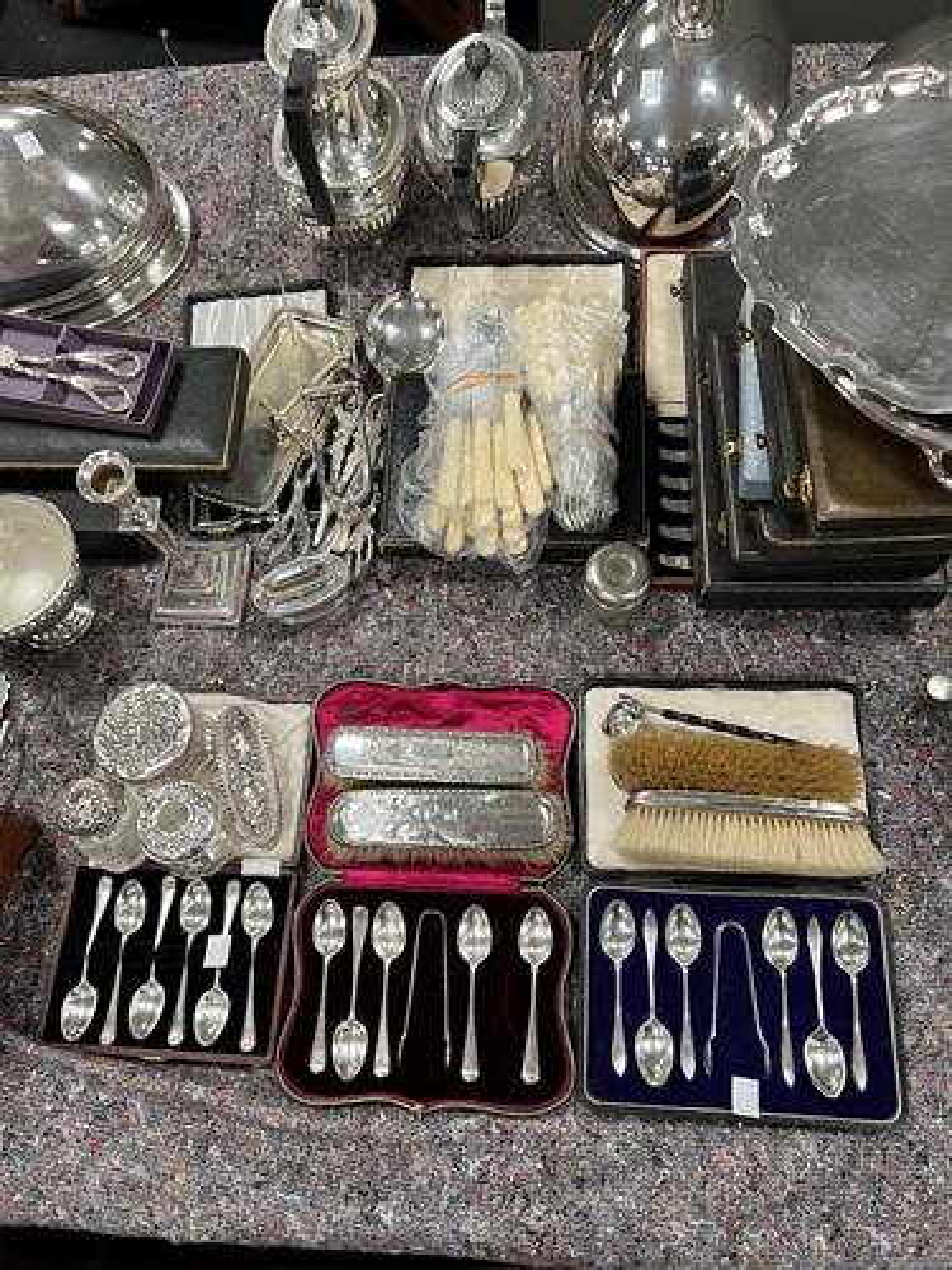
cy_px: 635
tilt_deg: -68.4
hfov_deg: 53.1
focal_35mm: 26
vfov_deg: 67.3
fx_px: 953
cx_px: 476
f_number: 1.5
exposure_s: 1/50
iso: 64
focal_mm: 5.7
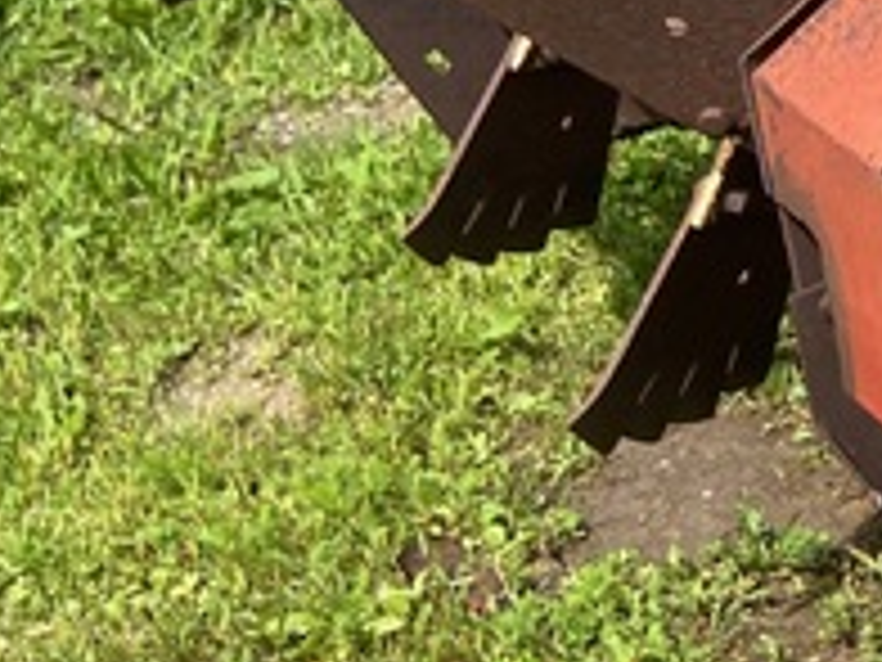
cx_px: 1791
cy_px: -81
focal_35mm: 106
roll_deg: +3.5
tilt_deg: -22.7
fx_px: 2701
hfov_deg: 14.9
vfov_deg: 13.7
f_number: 1.8
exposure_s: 1/1447
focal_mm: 4.25
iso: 32
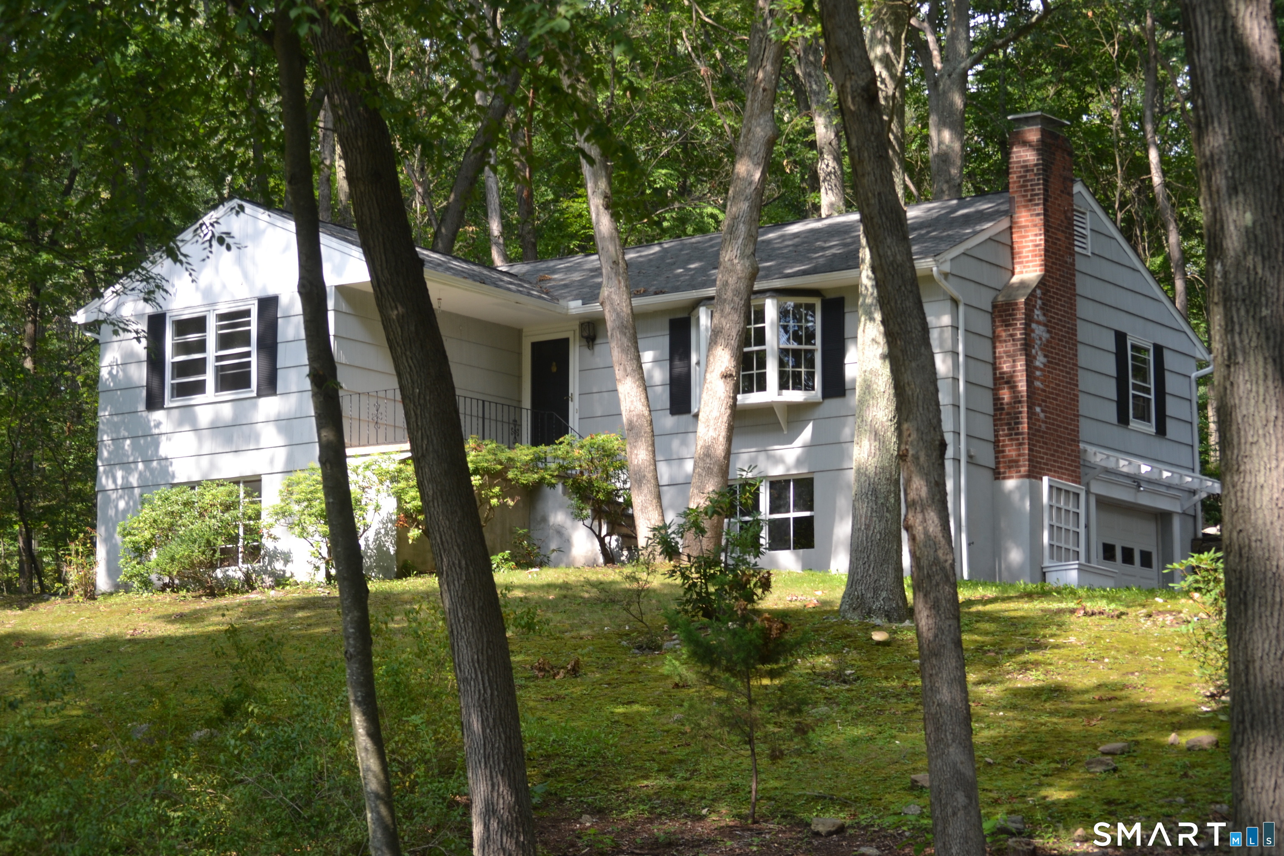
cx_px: 642
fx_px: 2942
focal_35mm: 82
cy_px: 428
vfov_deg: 16.6
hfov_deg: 24.6
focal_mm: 55
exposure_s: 1/125
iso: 125
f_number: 5.6
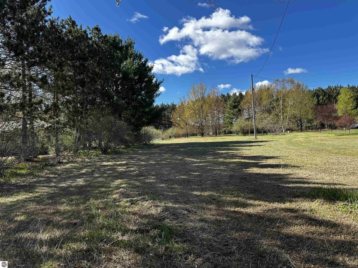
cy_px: 134
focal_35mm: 24
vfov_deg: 56.8
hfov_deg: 71.6
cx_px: 179
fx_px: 248
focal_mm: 6.86
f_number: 1.78
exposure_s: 1/2252
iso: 80
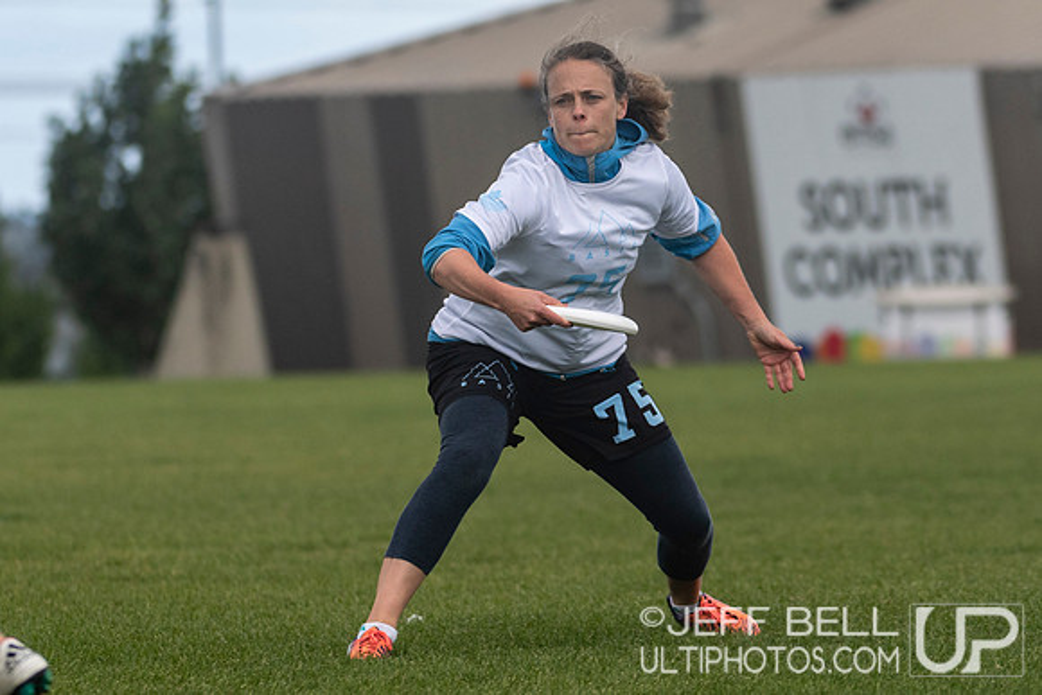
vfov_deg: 2.9
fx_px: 13751
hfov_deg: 4.3
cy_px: 319
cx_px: 634
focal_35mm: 475
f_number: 4
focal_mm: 200
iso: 200
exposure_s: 1/1250
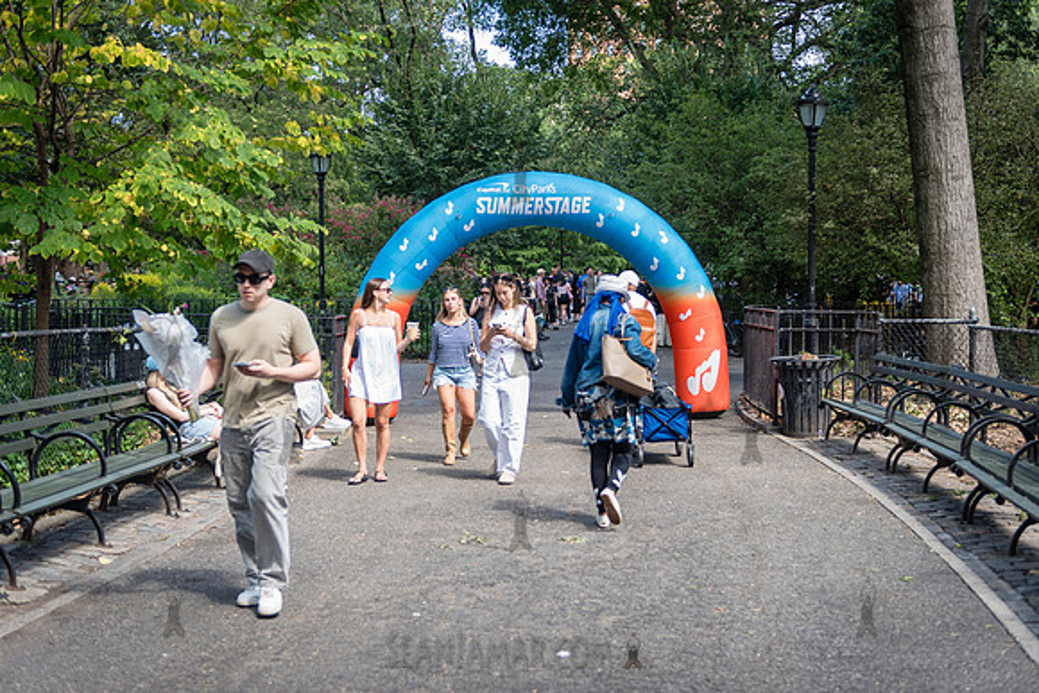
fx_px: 1353
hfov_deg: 42.0
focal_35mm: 47
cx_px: 538
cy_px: 323
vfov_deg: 28.7
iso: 200
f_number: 2.8
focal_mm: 40
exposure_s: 1/400
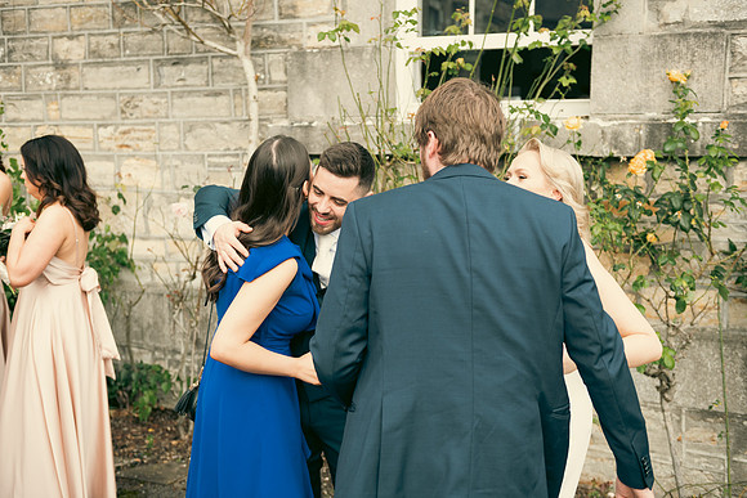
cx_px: 374
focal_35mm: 44
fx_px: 913
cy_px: 249
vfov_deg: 30.5
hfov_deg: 44.5
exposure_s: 1/400
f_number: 3.5
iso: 100
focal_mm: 44
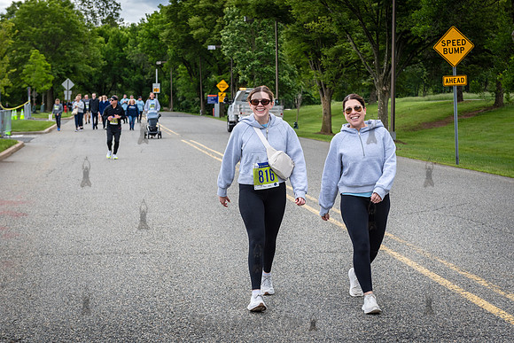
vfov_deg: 19.0
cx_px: 277
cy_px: 178
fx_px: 1025
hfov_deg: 28.1
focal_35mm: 72
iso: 400
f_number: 4.5
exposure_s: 1/1250
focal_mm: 58
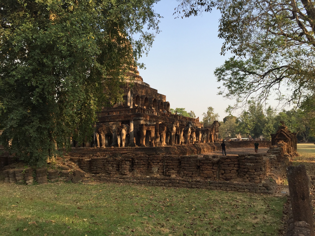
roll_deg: +0.1
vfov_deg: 48.2
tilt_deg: +4.3
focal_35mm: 29
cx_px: 158
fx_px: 264
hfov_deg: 61.7
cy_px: 118
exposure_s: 1/760
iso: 32
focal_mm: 4.15
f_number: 2.2
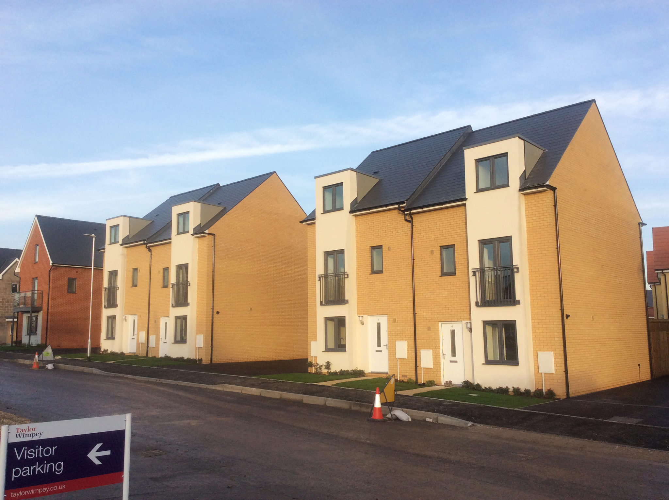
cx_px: 334
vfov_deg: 44.1
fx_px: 618
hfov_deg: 56.9
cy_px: 250
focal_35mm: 32
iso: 32
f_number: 2.4
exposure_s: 1/417
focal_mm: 3.3
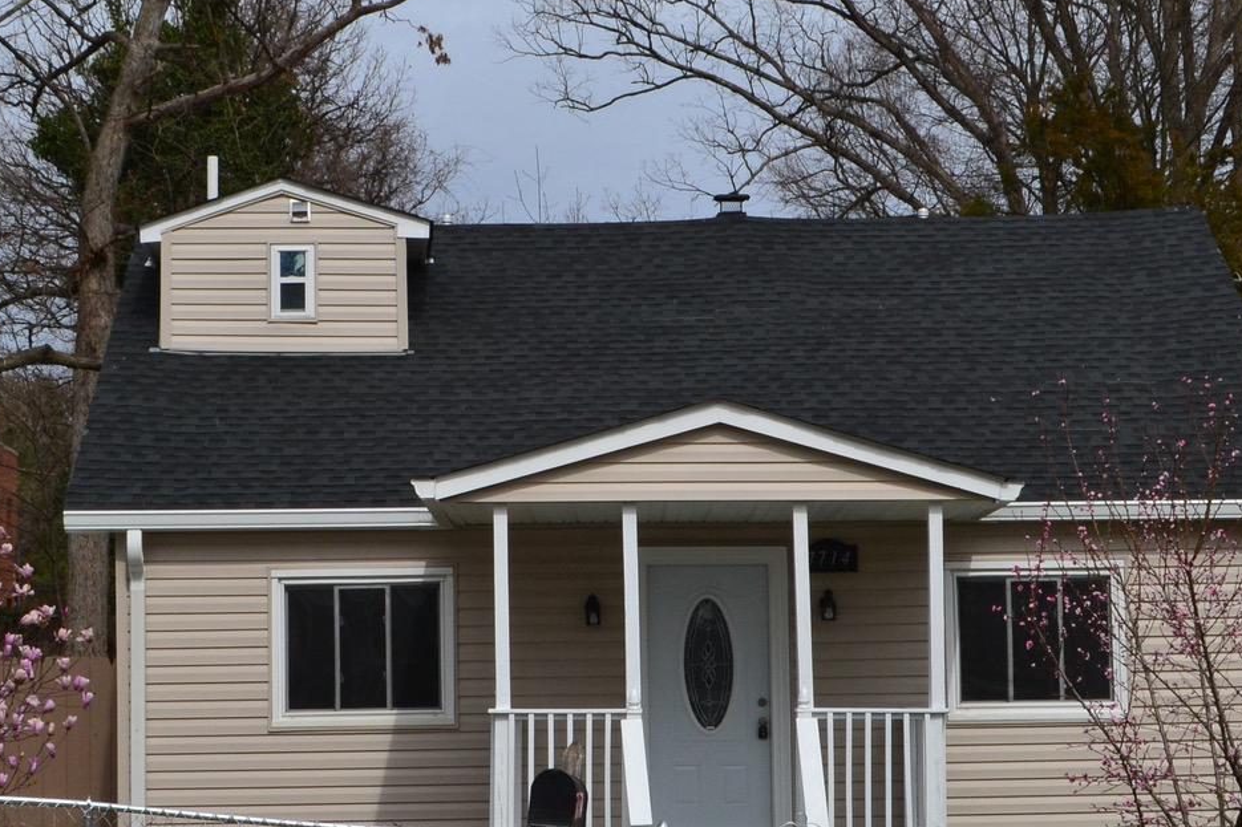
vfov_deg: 14.9
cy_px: 396
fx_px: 3173
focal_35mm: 92
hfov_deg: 22.1
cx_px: 599
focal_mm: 28
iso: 400
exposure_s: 1/500
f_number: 11
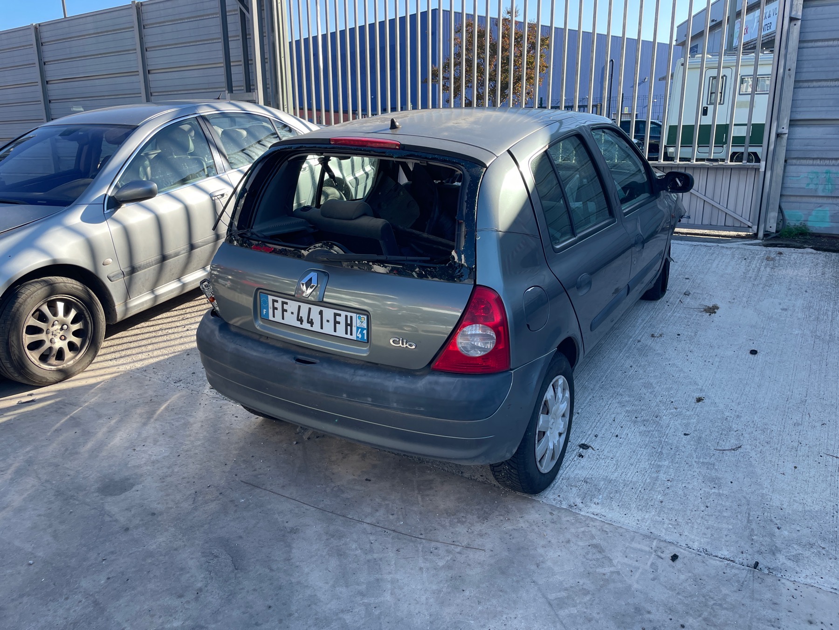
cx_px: 420
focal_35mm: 26
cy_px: 315
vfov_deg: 53.1
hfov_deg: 67.3
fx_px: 630
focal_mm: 4.2
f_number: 1.6
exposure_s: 1/678
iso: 32
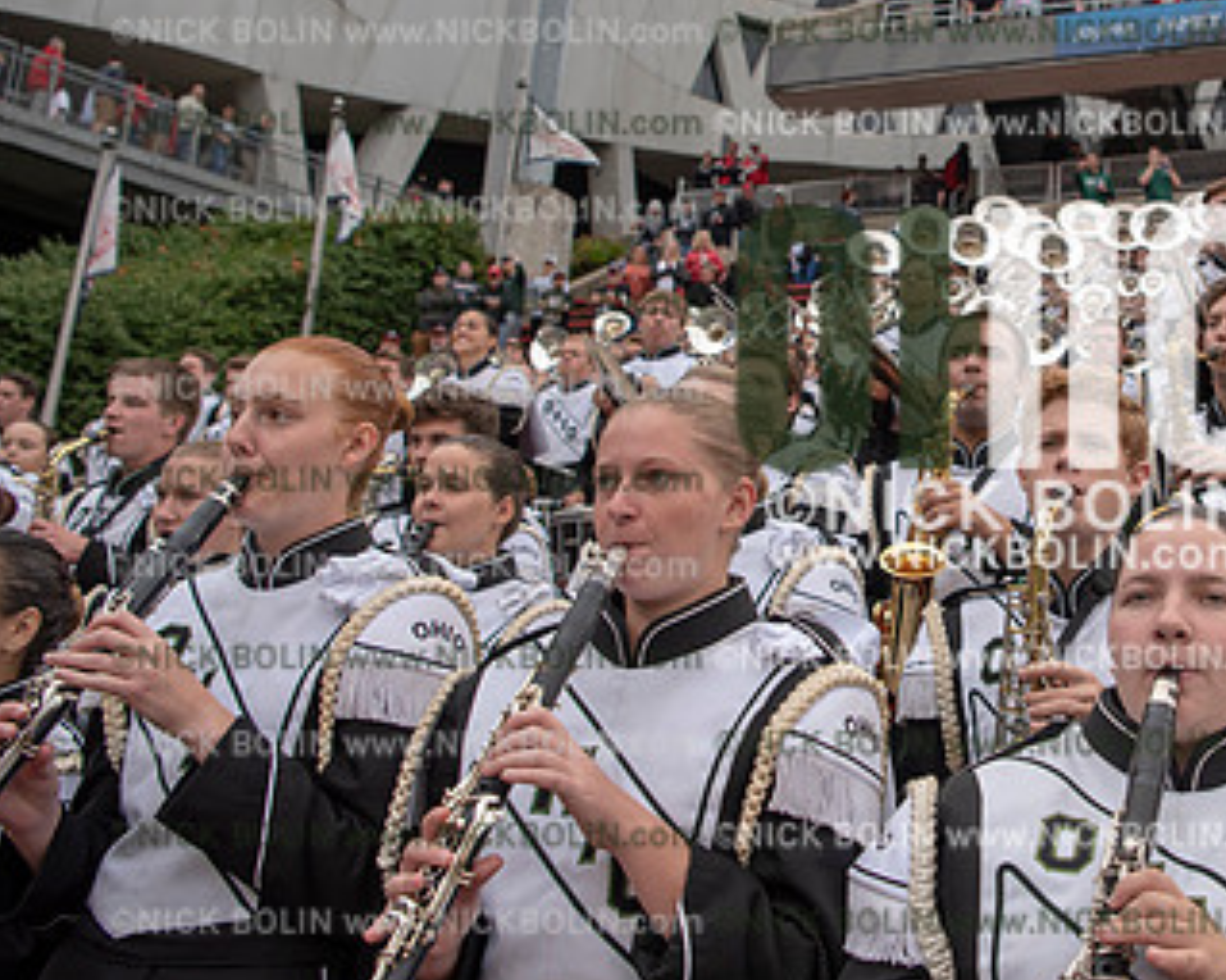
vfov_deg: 36.3
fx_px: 1487
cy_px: 390
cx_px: 1007
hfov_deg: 42.5
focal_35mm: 41
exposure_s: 1/800
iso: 250
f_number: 3.5
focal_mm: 24
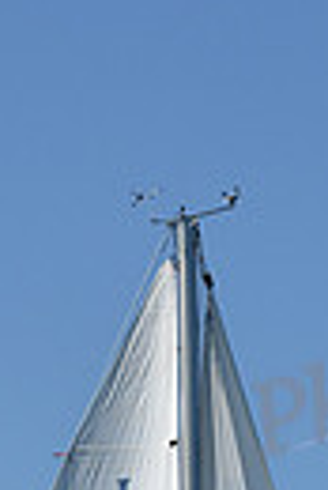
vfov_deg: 4.5
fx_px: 6201
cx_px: 58
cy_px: 957
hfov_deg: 3.0
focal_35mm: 455
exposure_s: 1/1250
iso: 250
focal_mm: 102
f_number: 9
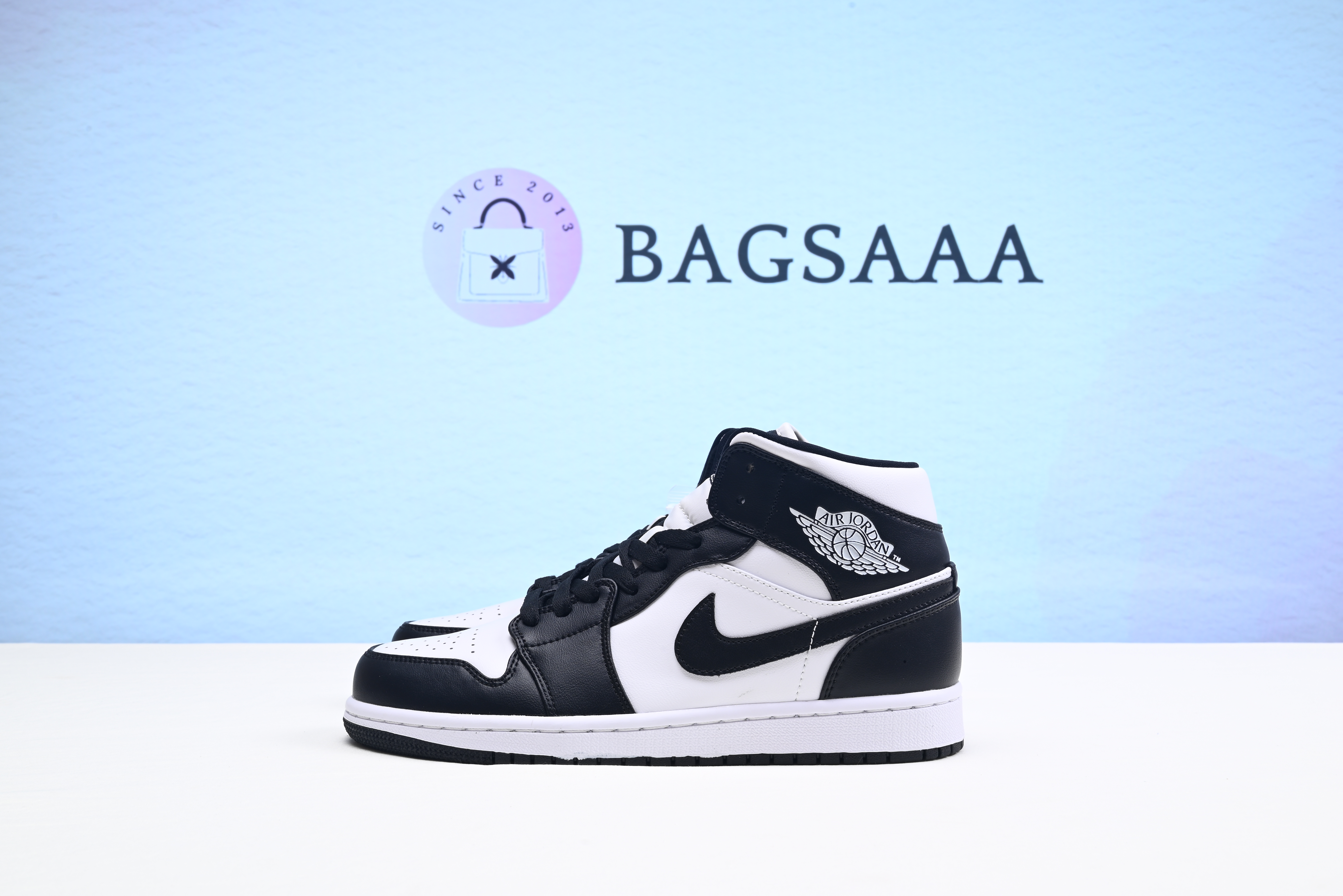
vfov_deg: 34.2
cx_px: 672
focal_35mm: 39
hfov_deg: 49.5
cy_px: 448
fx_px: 1455
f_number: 16
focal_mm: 39
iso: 100
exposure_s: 1/2
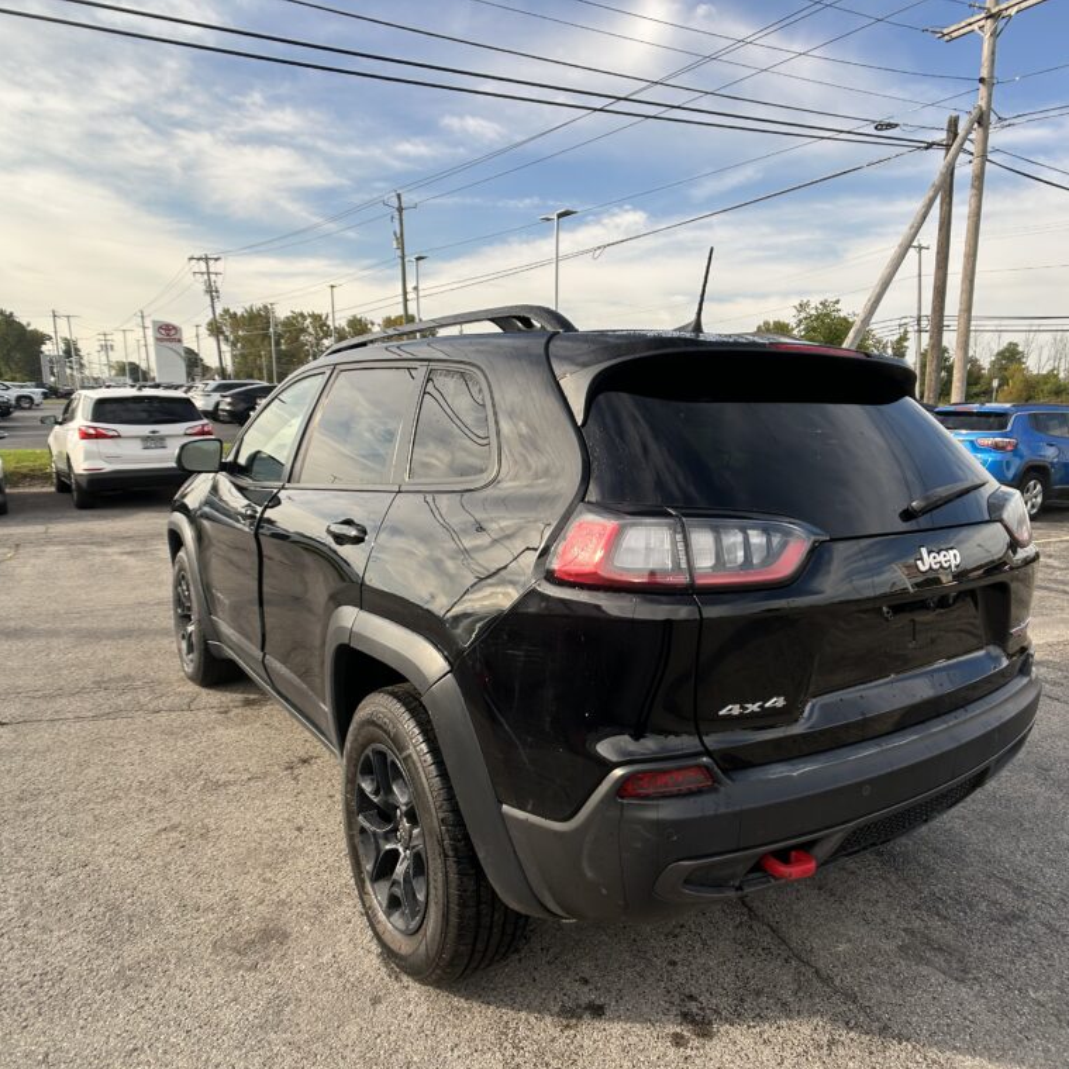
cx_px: 584
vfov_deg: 52.5
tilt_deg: -11.6
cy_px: 539
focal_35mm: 31
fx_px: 1083
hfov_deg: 52.5
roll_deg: -2.1
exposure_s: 1/2083
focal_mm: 5.7
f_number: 1.5
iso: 50
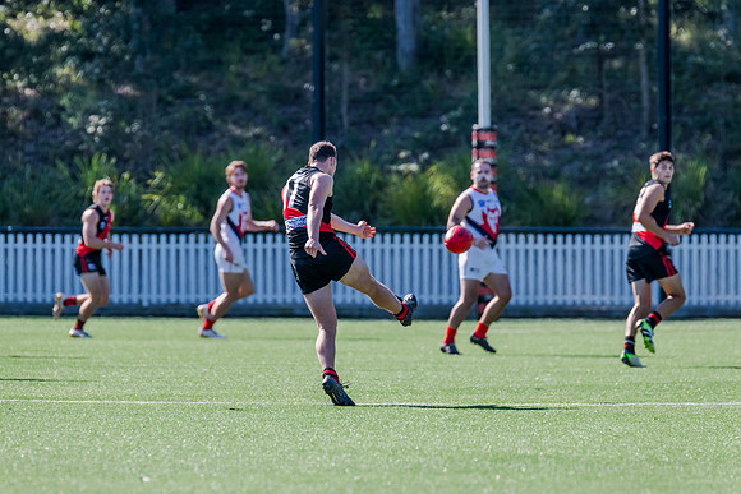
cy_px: 258
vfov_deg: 3.0
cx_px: 348
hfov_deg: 4.6
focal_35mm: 451
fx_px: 9289
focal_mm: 420
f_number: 7.1
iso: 800
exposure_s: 1/1600
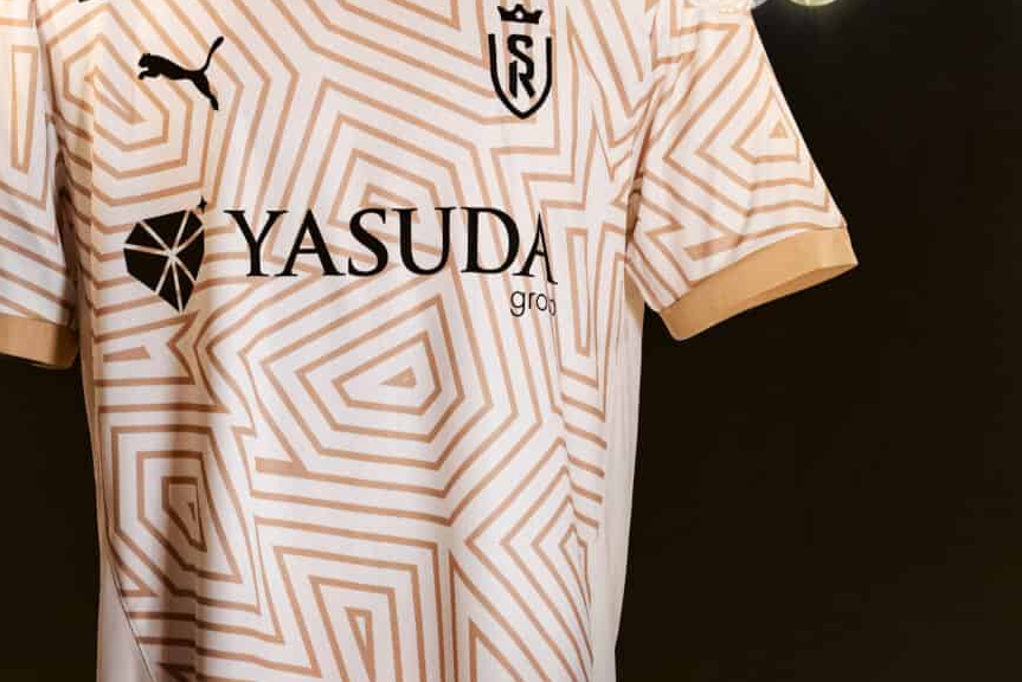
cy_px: 377
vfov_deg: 9.9
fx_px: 3947
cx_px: 342
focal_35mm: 139
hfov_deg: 14.7
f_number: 7.1
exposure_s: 1/200
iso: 800
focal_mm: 48
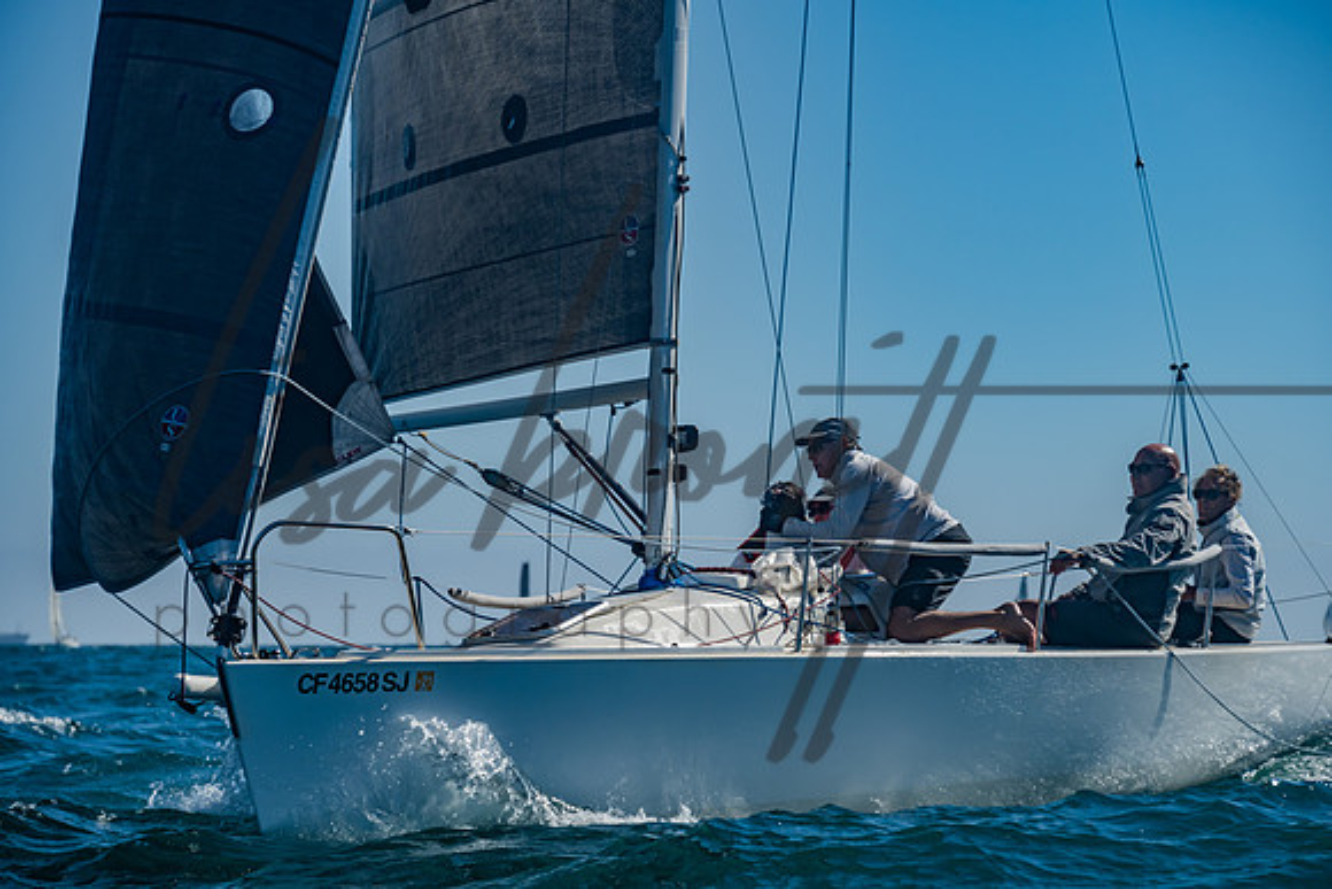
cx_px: 670
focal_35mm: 156
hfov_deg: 13.1
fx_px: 5779
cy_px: 486
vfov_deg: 8.8
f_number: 6.3
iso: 160
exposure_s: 1/1000
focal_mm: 140
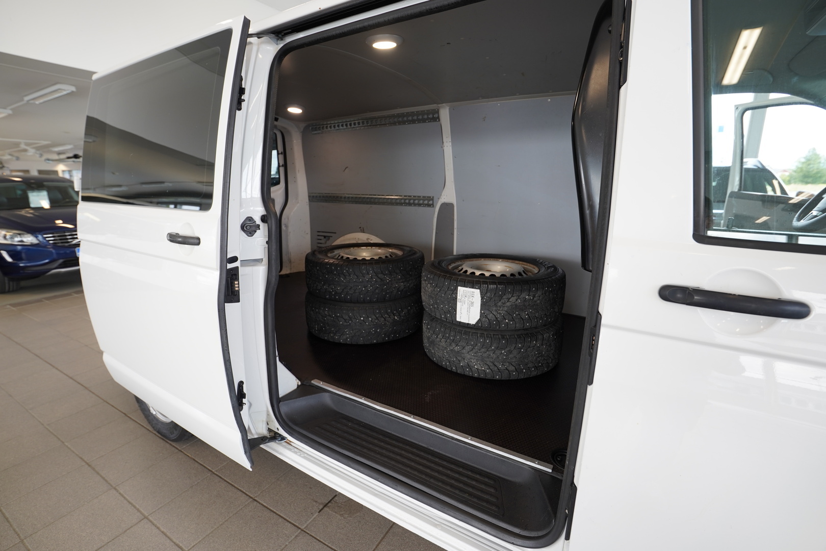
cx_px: 413
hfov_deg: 96.7
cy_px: 276
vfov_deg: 73.7
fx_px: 367
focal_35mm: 16
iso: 320
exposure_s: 1/60
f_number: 4
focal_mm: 16
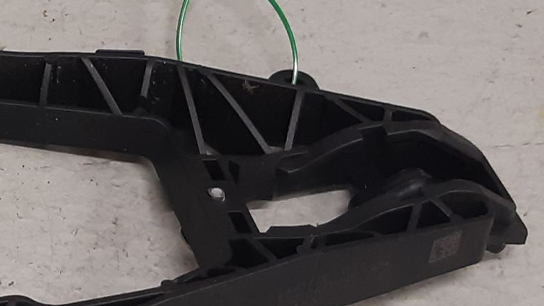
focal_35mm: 77
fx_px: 1111
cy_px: 154
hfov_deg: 24.6
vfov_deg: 15.7
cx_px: -131
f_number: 1.7
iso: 125
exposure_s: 1/50
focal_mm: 3.93
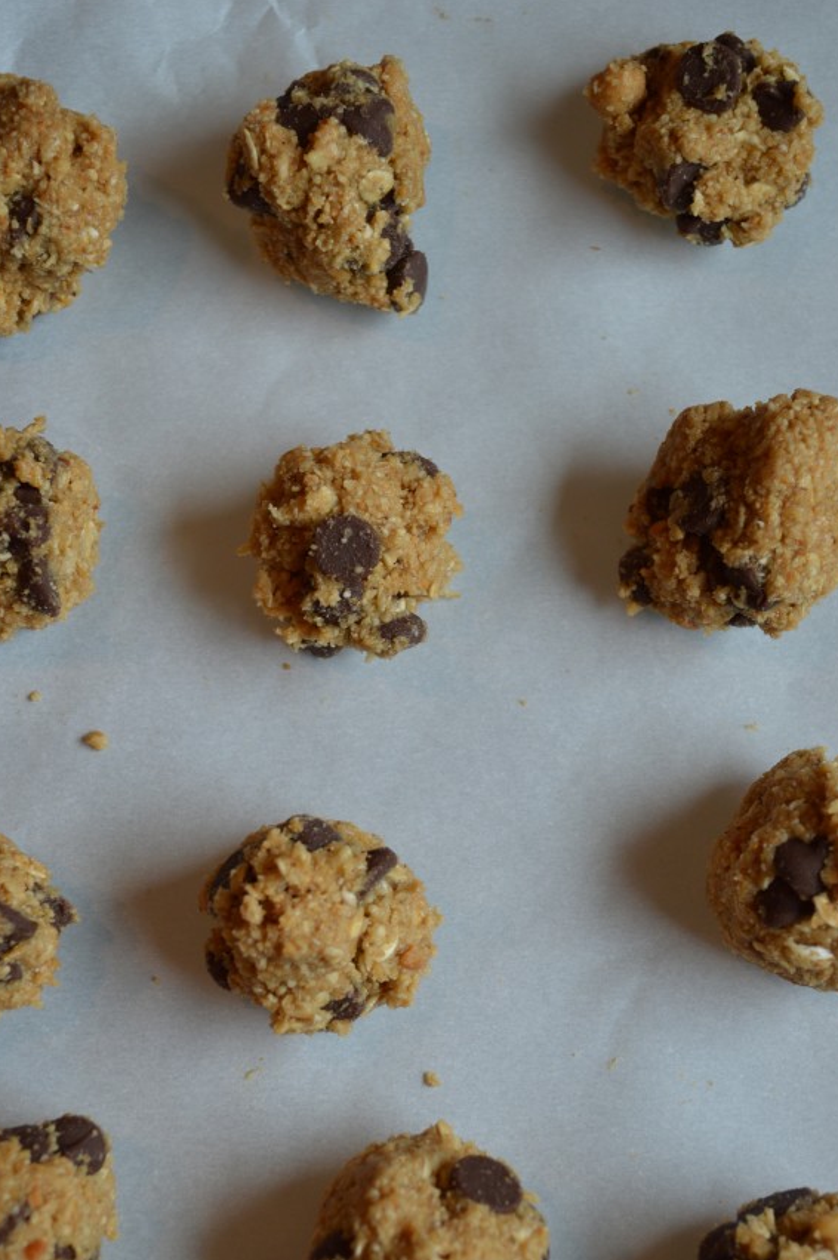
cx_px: 344
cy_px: 749
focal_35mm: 65
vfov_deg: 30.9
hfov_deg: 20.9
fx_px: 2273
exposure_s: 1/60
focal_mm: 36
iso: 250
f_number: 5.6
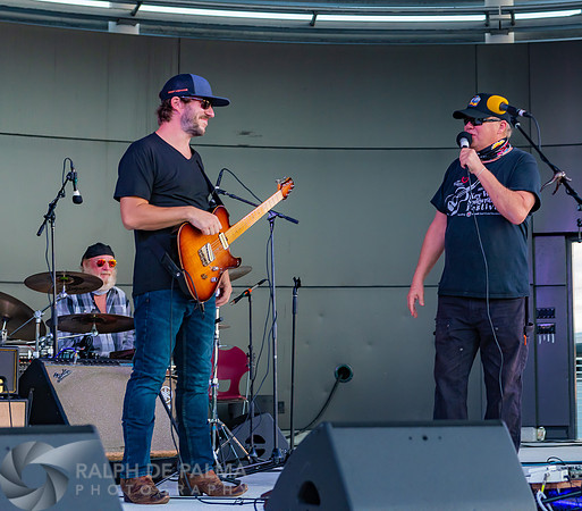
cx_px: 448
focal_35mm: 81
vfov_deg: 20.0
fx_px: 1444
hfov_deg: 22.5
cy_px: 212
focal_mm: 58
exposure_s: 1/160
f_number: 4
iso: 400
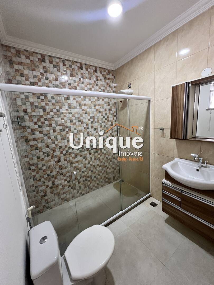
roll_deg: +3.5
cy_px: 142
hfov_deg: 89.9
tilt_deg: -10.3
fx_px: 107
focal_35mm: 13
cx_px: 107
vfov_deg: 106.2
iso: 250
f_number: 1.8
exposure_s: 1/60
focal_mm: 1.57
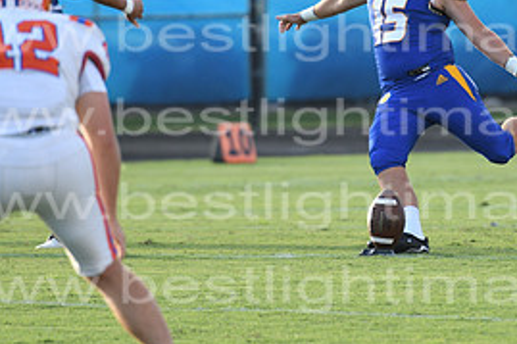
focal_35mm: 648
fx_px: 9300
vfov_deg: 2.1
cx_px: 371
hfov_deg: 3.2
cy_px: 80
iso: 200
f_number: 4
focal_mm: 200
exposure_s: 1/640
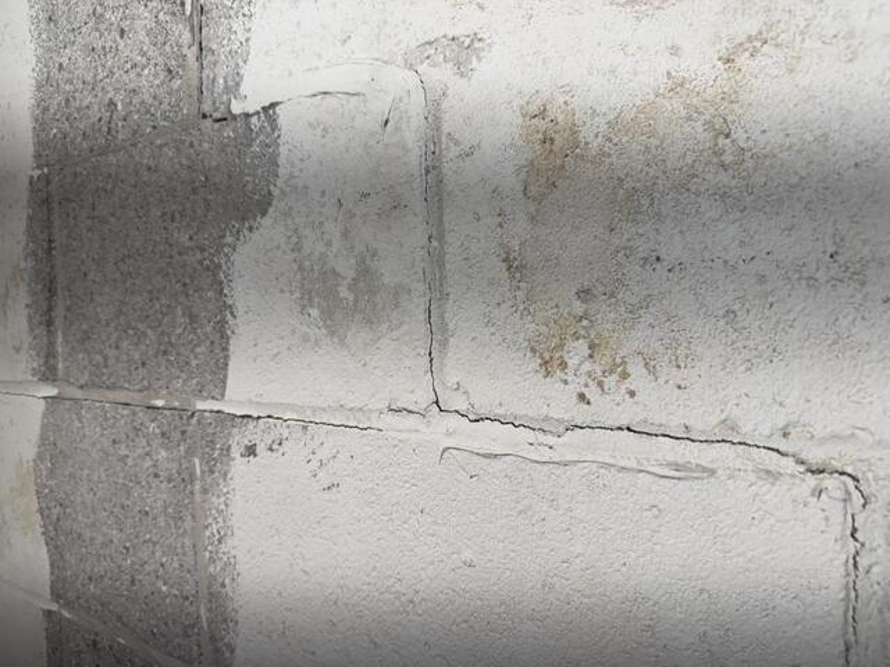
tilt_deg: -3.7
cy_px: 334
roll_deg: +1.0
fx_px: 617
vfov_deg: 56.8
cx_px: 445
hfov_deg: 71.6
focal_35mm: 24
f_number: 1.78
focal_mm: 6.76
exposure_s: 1/159
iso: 64
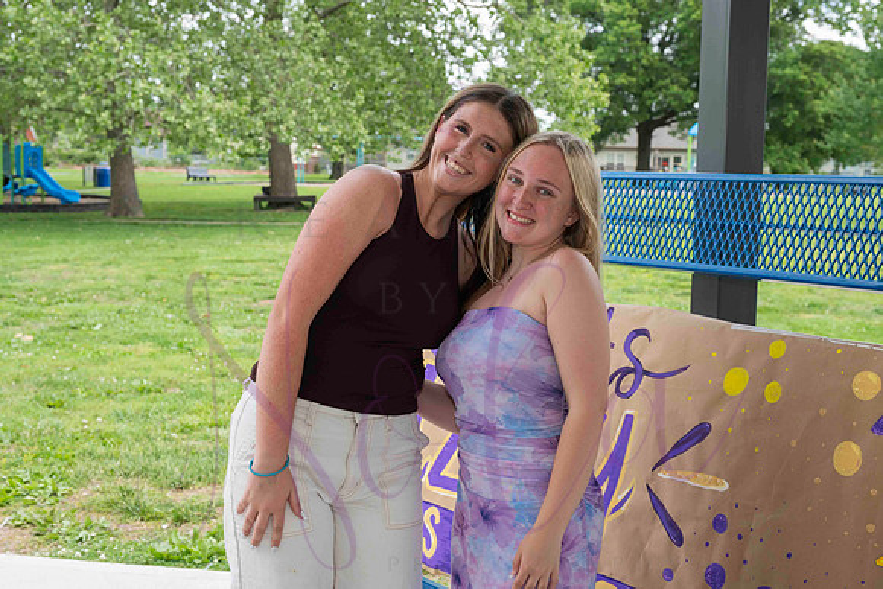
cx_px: 446
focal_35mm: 45
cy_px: 282
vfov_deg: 29.6
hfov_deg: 43.3
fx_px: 1113
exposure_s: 1/500
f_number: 6.3
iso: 400
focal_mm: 43
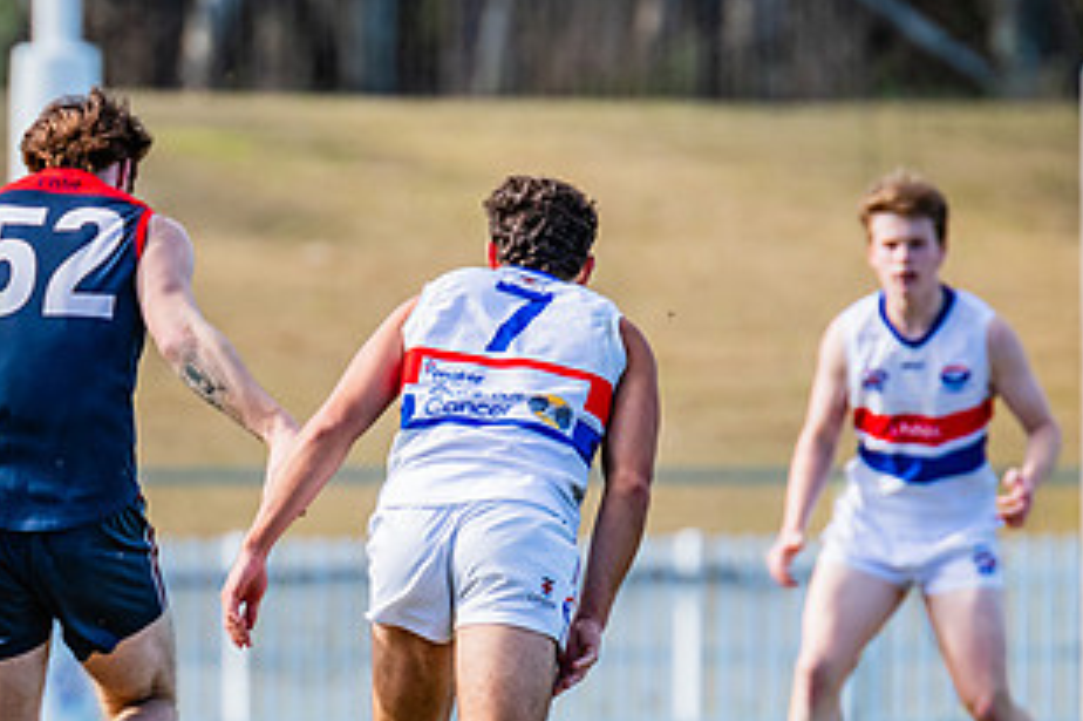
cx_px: 62
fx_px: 28172
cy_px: 414
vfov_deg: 1.5
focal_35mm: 937
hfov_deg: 2.2
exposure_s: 1/1600
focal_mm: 420
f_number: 5
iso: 800
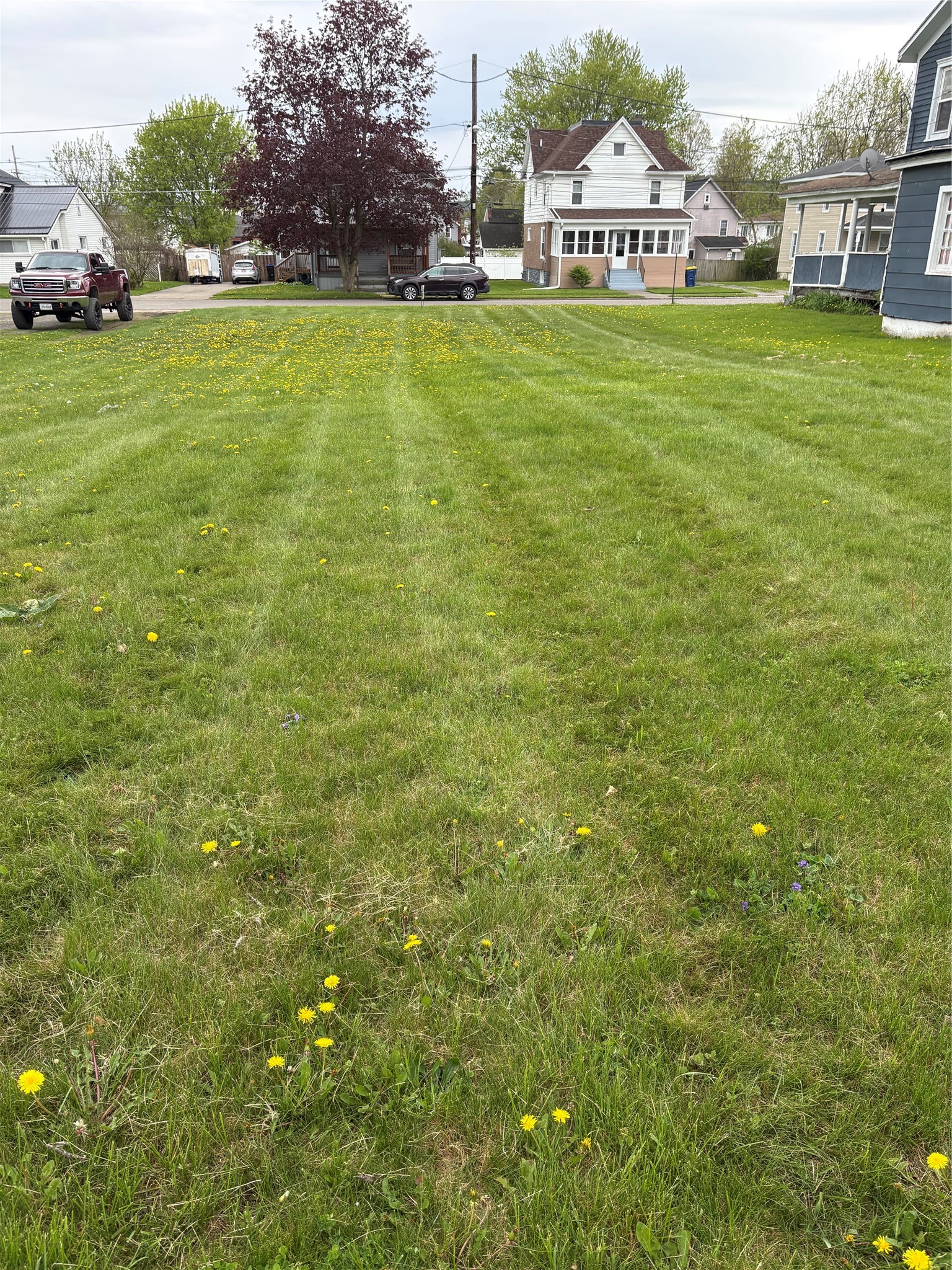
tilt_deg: -21.7
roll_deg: -0.6
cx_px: 476
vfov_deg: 67.3
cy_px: 635
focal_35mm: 26
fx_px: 953
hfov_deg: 53.1
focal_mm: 5.96
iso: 64
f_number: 1.6
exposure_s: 1/1175
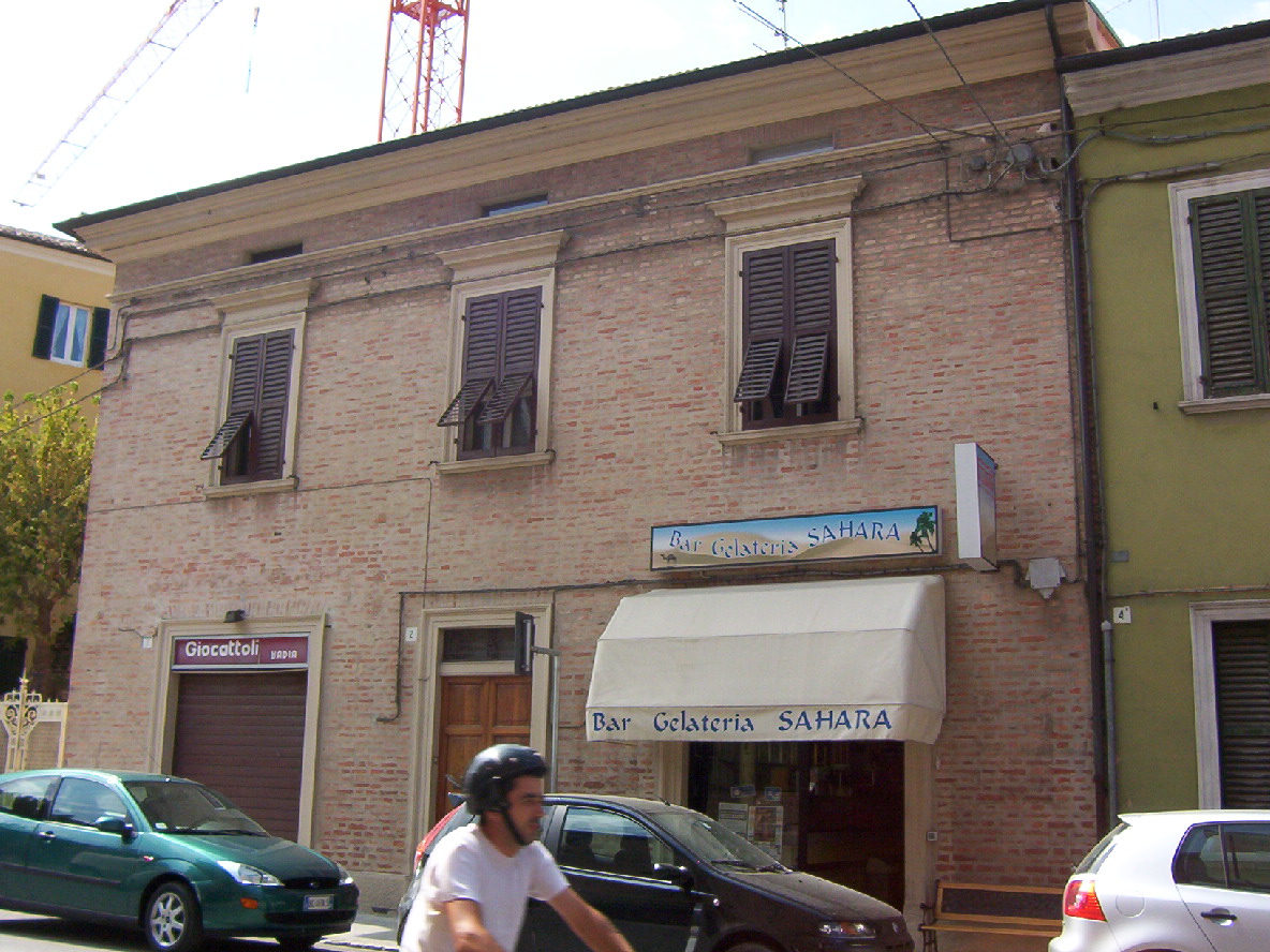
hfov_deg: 51.4
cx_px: 635
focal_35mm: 36
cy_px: 476
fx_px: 1321
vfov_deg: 39.7
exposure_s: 1/410
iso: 100
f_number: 5.24
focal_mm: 5.54
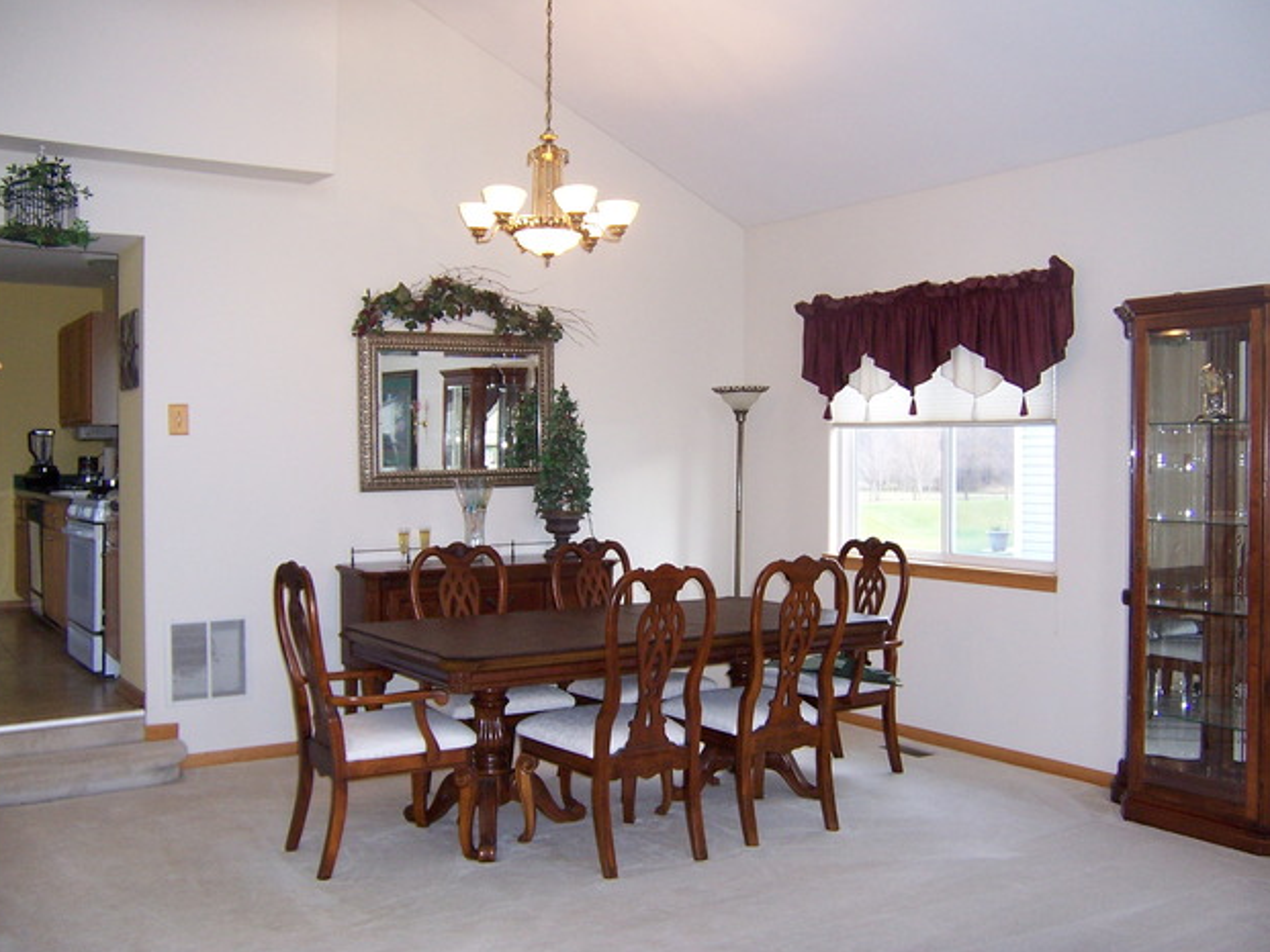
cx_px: 626
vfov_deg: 41.8
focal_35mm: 34
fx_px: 1248
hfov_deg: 53.9
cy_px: 468
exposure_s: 1/60
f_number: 2.8
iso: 140
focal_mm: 5.5
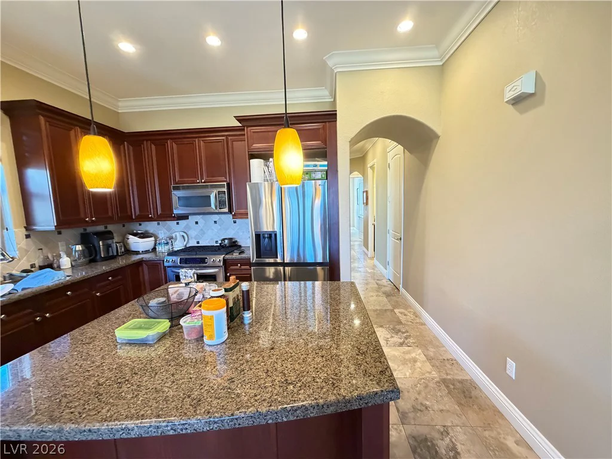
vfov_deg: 85.7
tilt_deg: -7.3
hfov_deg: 102.1
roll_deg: +2.7
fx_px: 248
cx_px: 306
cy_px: 230
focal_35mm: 14
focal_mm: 2.22
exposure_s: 1/60
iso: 800
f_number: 2.2
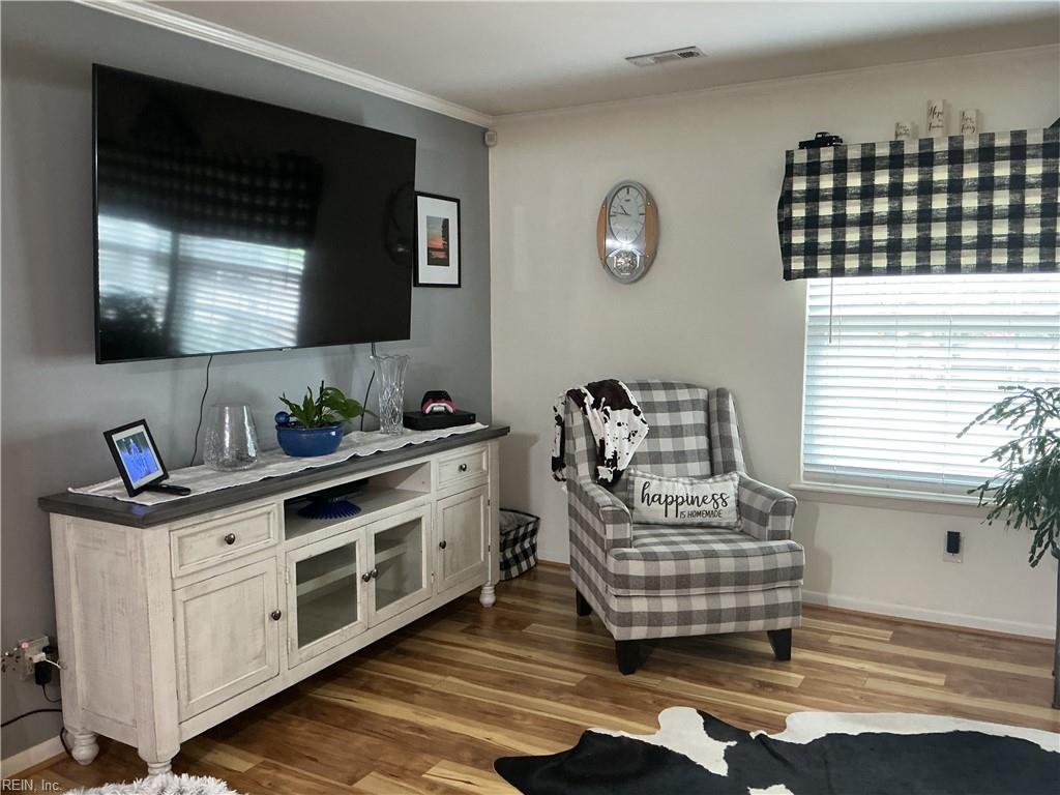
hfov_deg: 61.7
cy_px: 398
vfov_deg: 48.2
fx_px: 888
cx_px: 530
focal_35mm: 29
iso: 250
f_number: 1.8
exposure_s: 1/40
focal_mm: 3
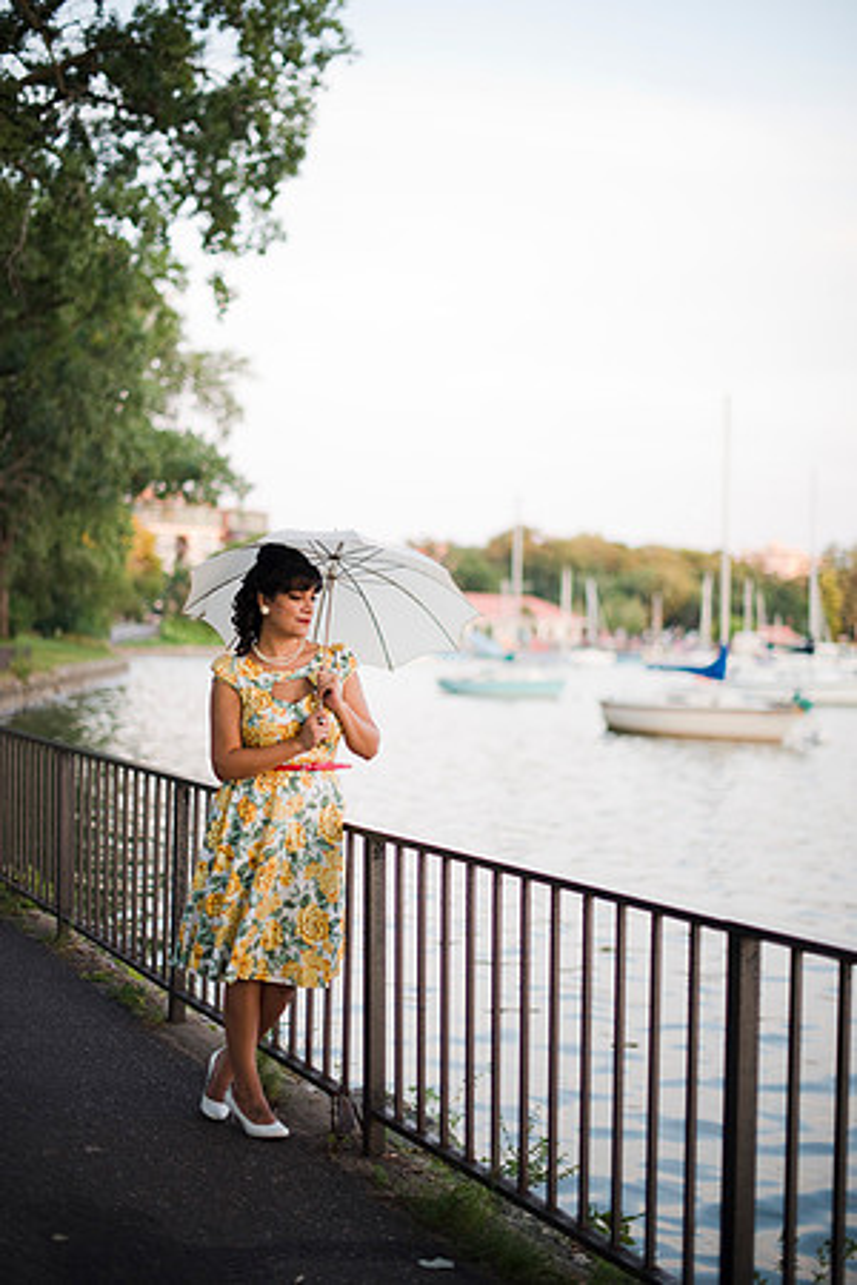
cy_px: 642
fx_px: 1785
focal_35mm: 50
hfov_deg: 27.0
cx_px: 428
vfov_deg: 39.6
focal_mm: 50
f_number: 1.4
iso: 200
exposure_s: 1/250
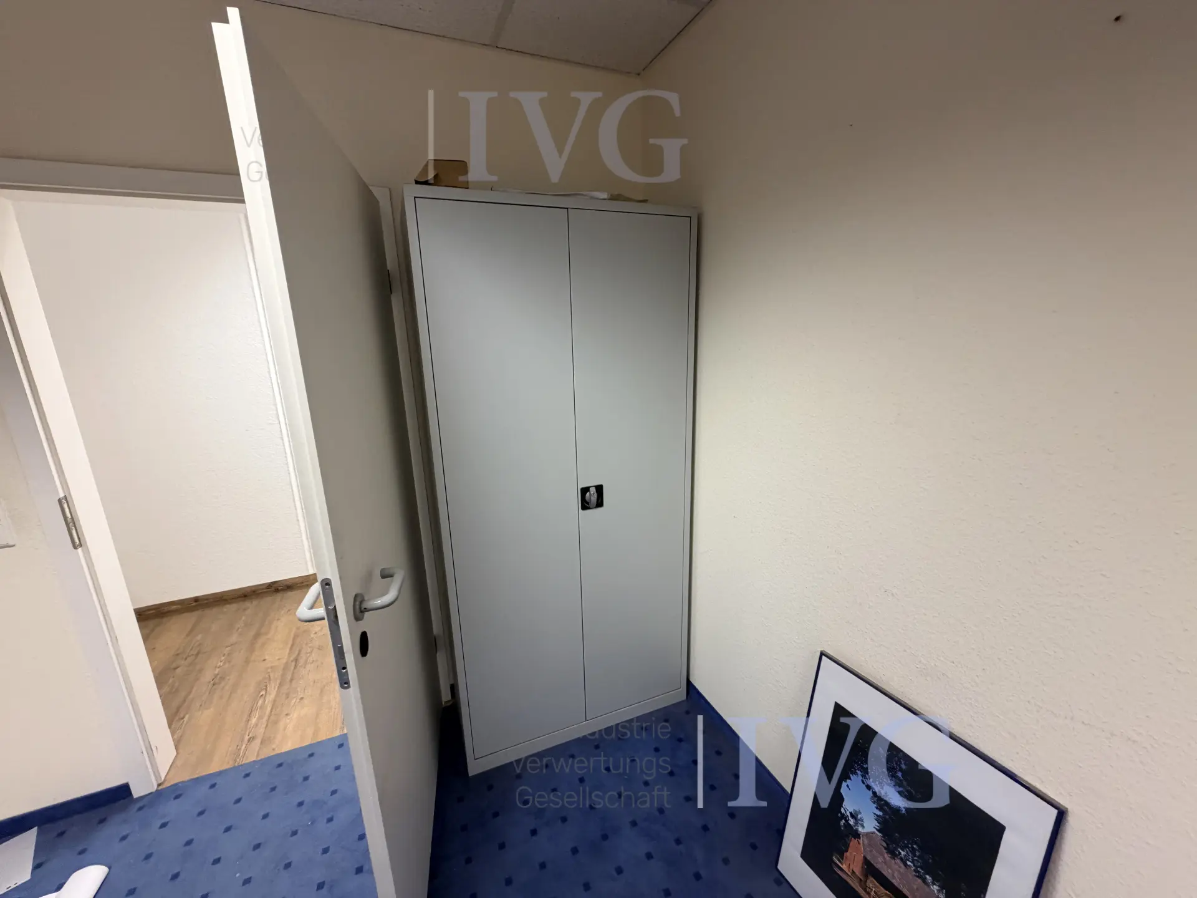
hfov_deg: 102.1
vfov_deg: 85.7
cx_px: 598
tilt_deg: -14.3
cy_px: 449
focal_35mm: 14
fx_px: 484
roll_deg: +2.5
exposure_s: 1/100
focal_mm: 2.22
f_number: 2.2
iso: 200
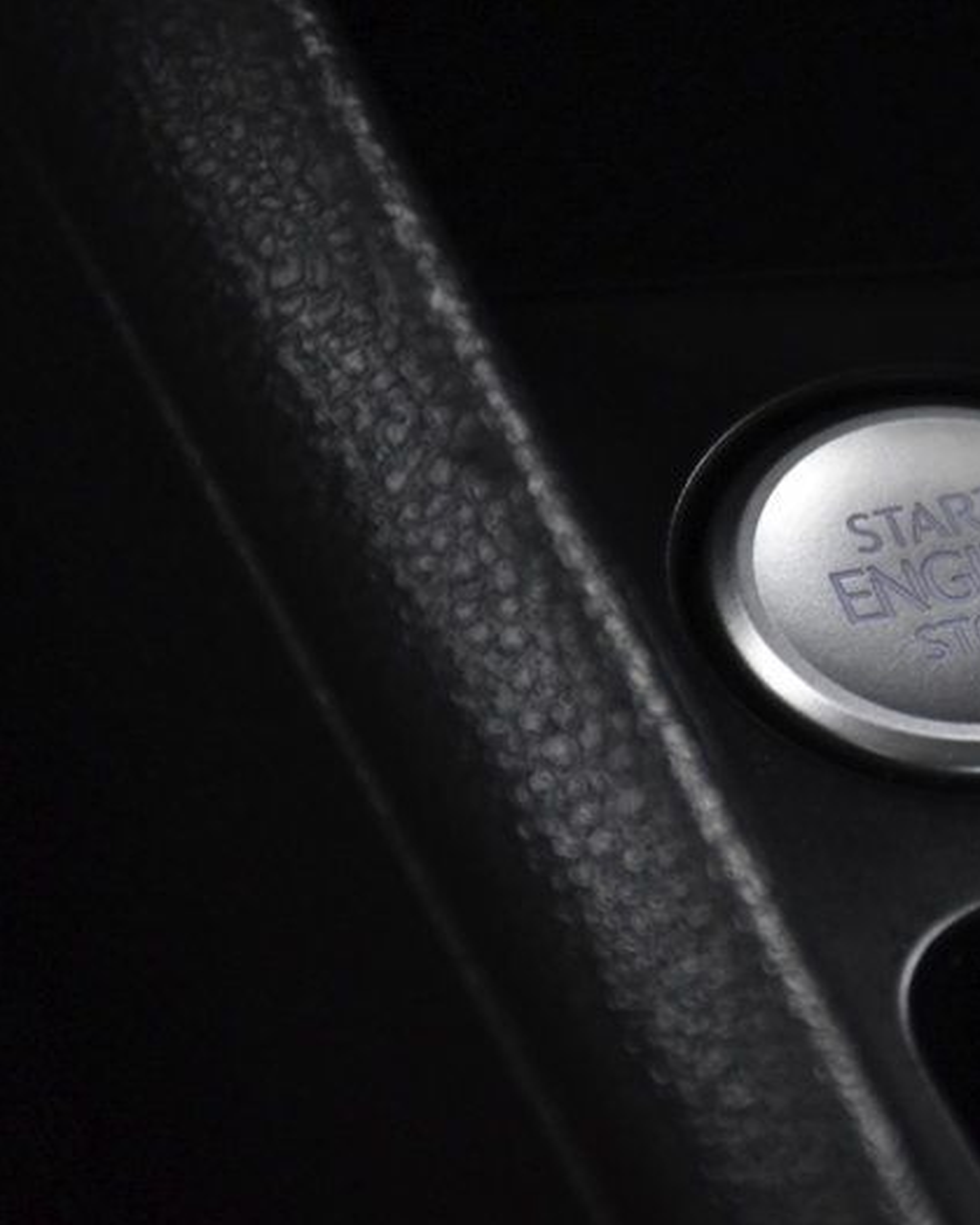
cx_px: 971
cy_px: 572
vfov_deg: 5.0
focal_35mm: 385
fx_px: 13962
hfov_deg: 4.0
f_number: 5.6
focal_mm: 140
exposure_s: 1/250
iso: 2000
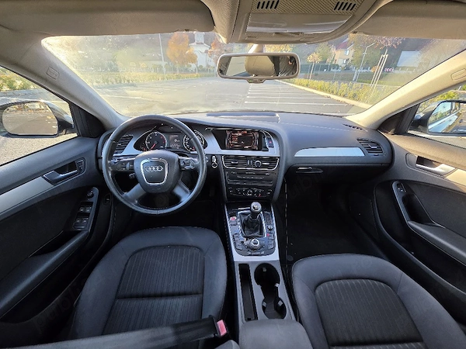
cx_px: 233
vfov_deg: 89.9
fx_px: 175
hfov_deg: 106.2
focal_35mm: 13
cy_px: 174
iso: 100
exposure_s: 1/101
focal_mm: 2.2
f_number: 1.9
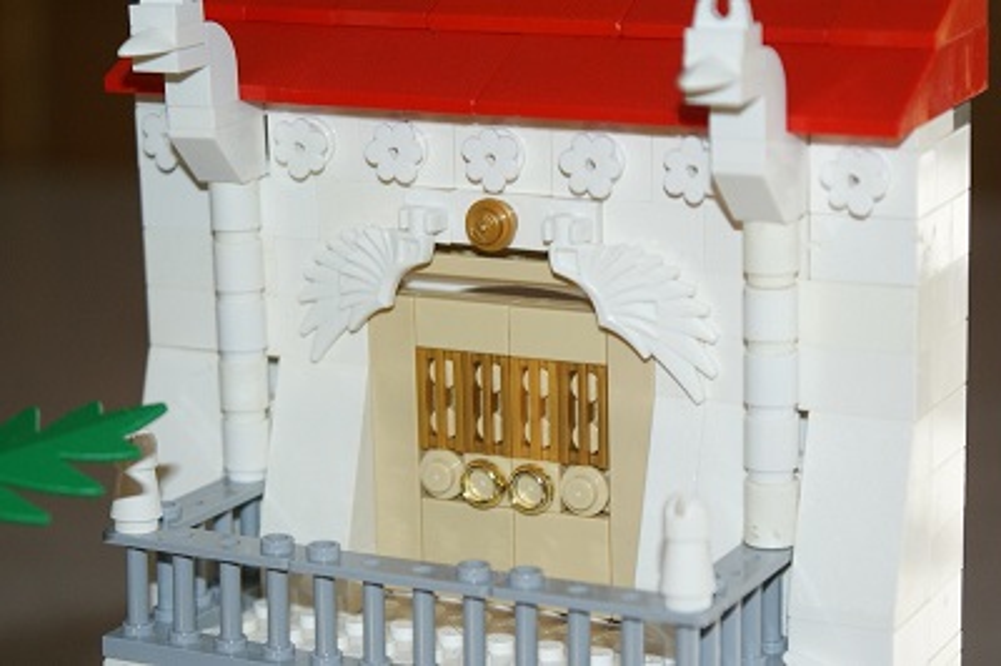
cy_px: 333
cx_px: 500
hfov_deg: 19.5
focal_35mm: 105
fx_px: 2917
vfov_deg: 13.0
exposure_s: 1/125
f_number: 5.6
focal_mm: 70
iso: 400
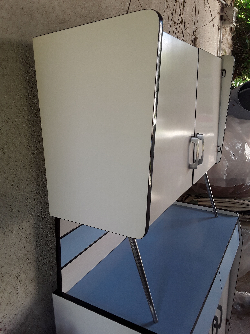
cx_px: 125
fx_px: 260
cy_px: 167
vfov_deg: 65.3
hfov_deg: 51.4
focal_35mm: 27
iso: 40
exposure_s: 1/100
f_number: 1.9
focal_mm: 2.91
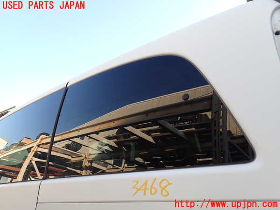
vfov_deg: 54.9
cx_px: 140
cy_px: 105
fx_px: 202
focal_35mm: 25
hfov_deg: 69.4
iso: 100
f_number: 2.8
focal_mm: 4.5
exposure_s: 1/250
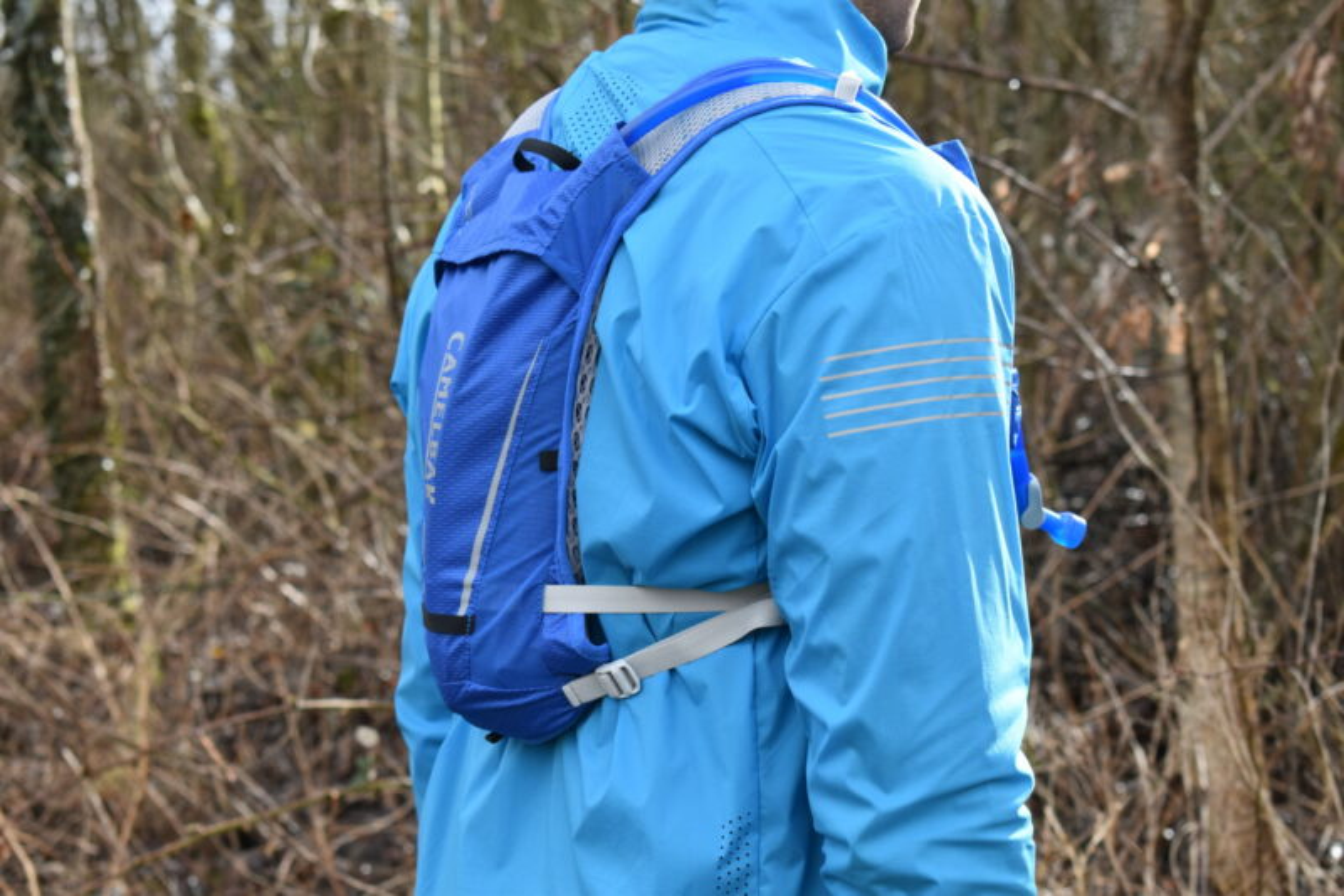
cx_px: 672
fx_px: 3079
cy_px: 448
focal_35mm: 82
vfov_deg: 16.5
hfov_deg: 24.6
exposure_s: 1/250
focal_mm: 55
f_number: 6.3
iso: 200
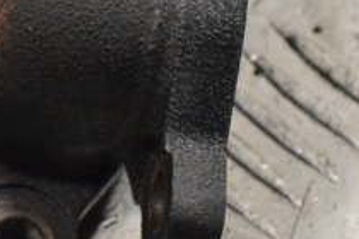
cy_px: -7
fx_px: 2373
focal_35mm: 238
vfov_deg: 5.8
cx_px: -147
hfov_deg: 8.5
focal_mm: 52
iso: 3200
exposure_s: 1/250
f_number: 8
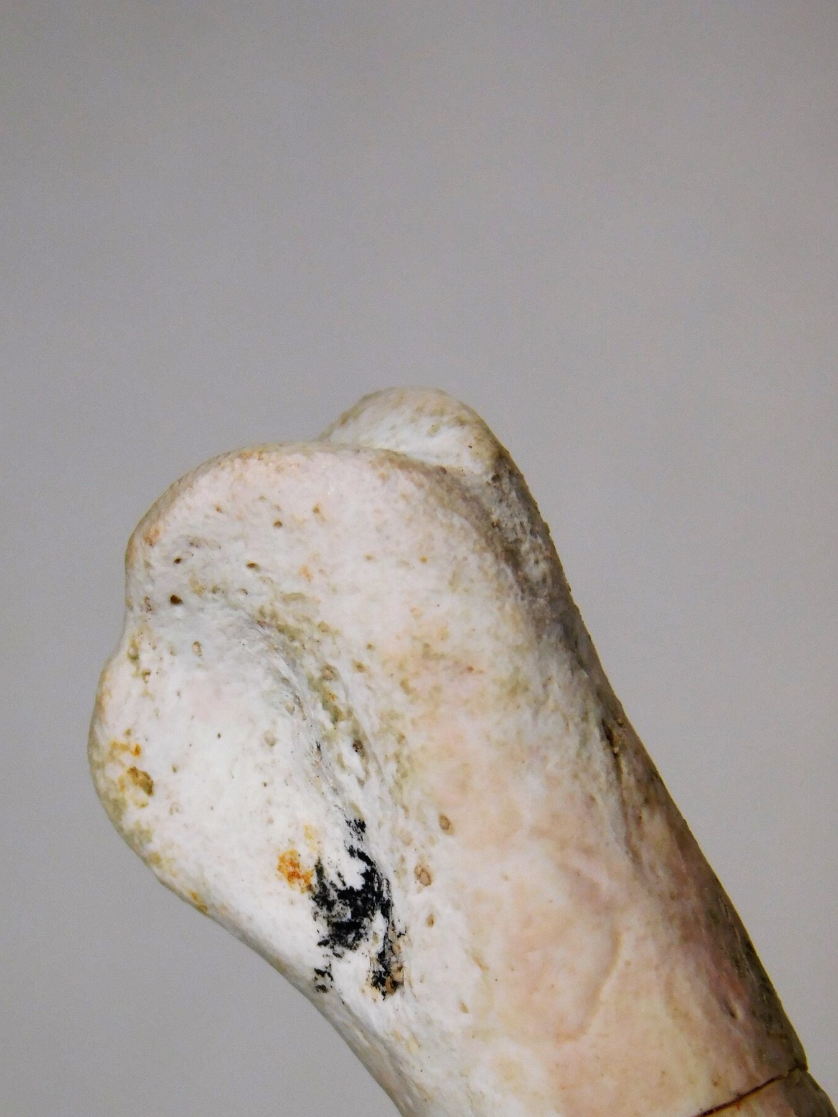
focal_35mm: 331
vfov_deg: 6.0
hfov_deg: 4.5
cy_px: 788
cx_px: 362
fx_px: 10681
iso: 125
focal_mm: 41.3
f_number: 5.6
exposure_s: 1/400
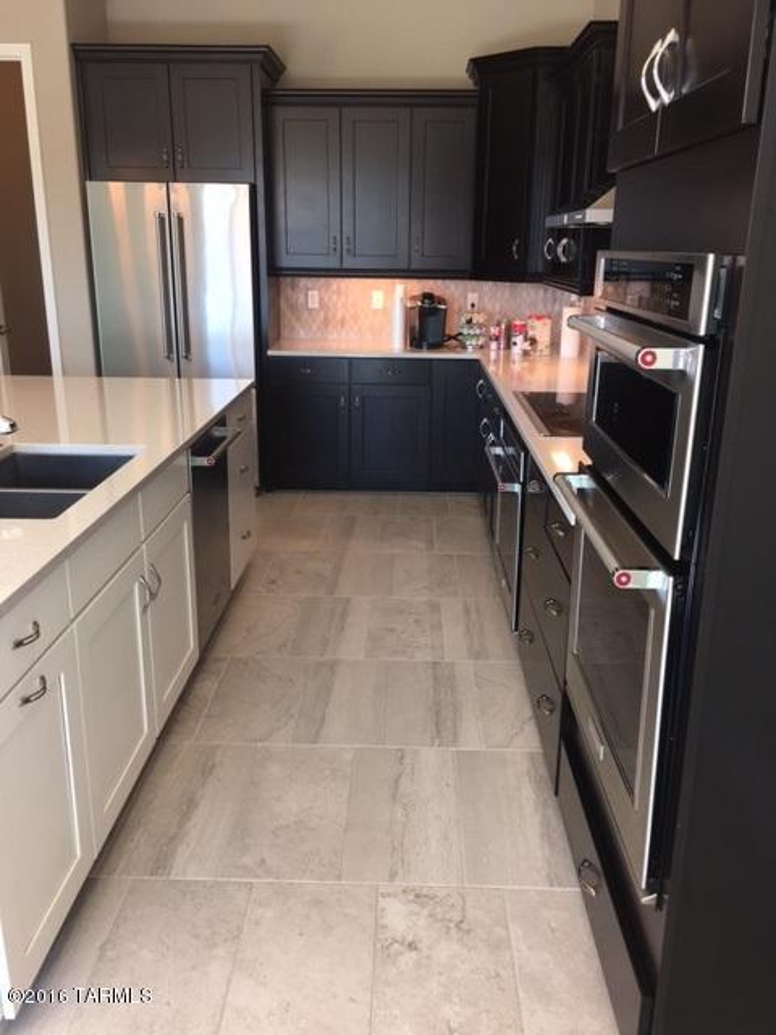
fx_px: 867
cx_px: 388
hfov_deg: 48.2
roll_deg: -0.6
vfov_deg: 61.7
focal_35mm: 29
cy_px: 518
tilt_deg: -16.6
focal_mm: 4.15
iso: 25
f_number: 2.2
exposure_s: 1/30
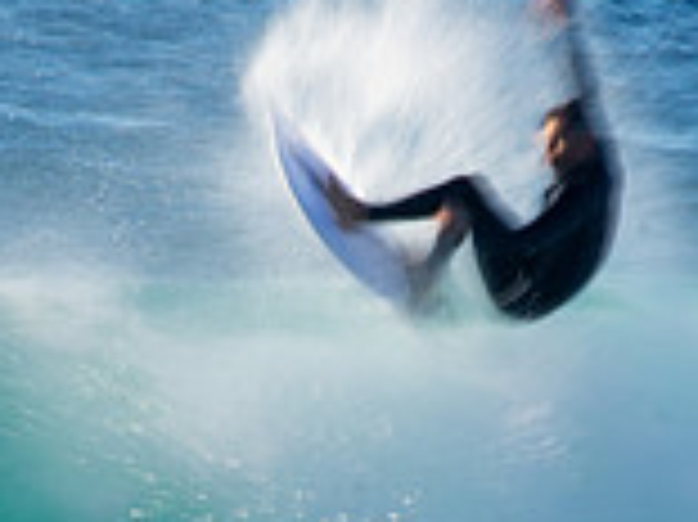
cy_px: 695
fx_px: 54340
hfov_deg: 0.7
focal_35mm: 2697
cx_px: 185
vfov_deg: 0.6
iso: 100
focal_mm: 500
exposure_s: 1/25
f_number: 22
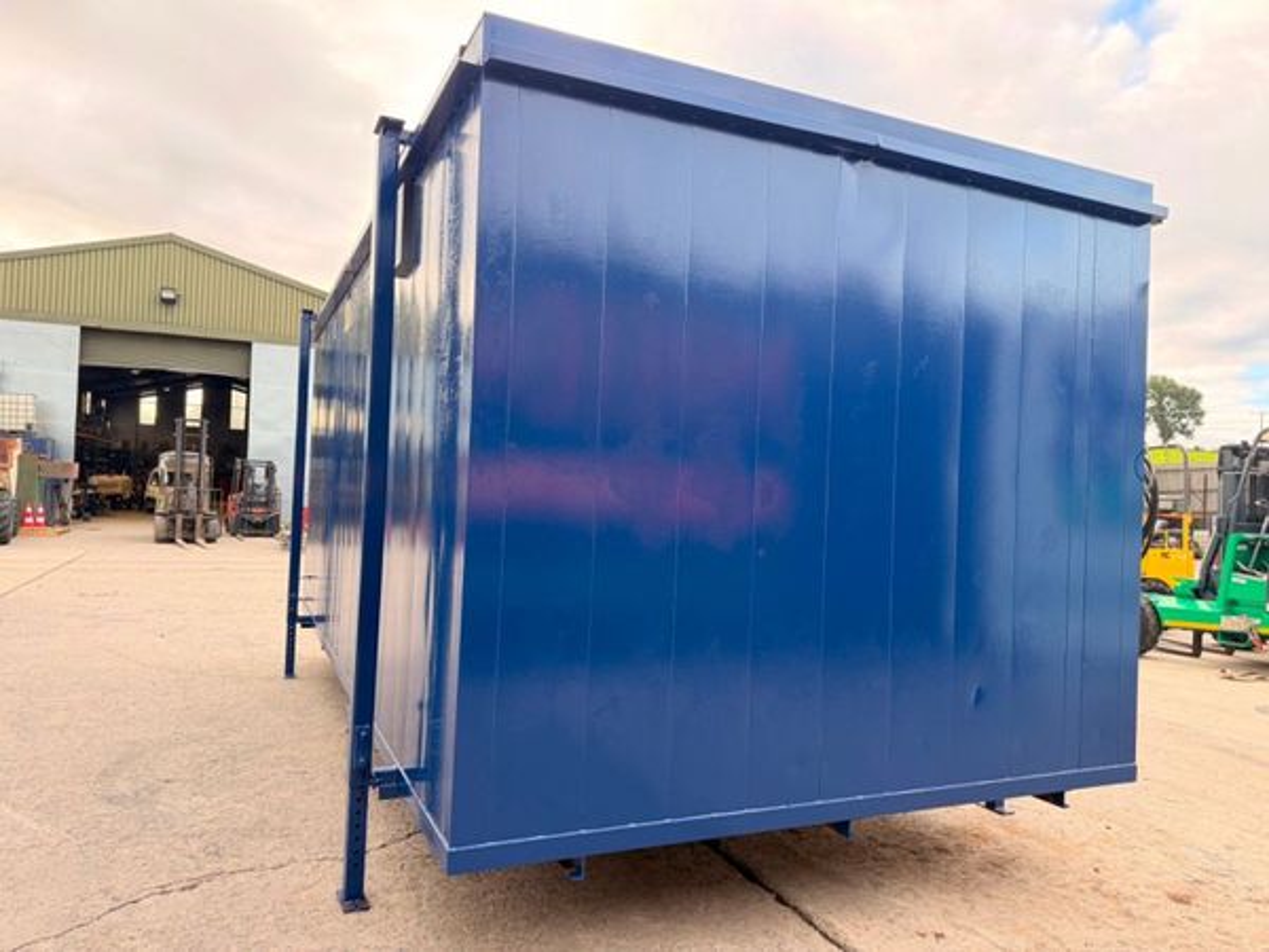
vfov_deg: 56.8
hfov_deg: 71.6
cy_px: 476
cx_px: 634
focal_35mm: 24
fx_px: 880
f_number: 1.78
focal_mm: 6.76
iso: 160
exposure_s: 1/217
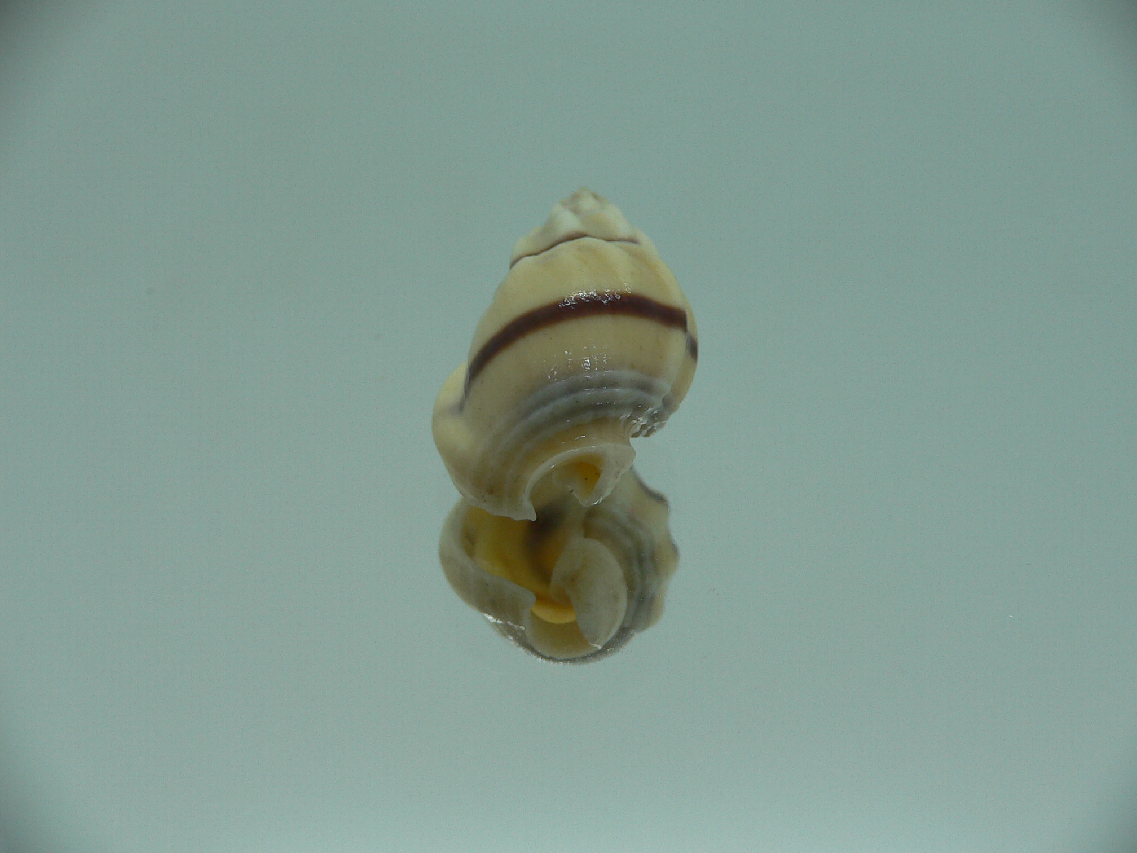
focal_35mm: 35
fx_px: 1150
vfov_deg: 40.7
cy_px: 426
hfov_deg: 52.6
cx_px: 568
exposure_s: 1/60
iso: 80
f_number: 2.8
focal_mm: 4.6
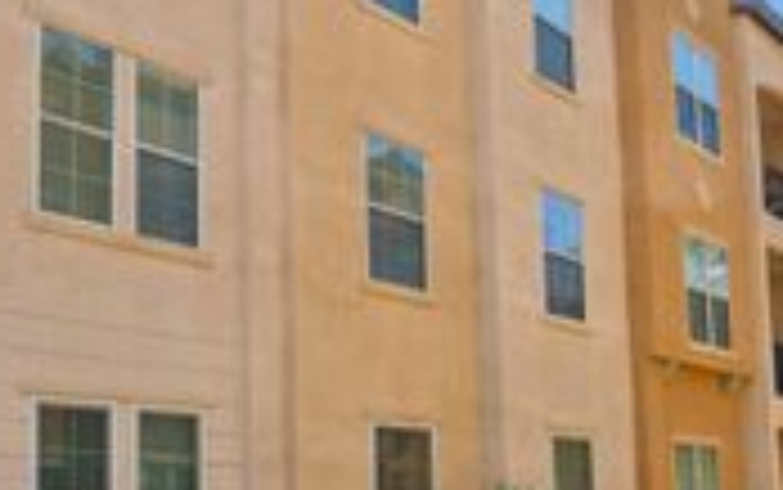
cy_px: -11
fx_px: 940
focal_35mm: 44
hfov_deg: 43.8
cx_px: 198
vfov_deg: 27.4
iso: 100
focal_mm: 10
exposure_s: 1/200
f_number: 8
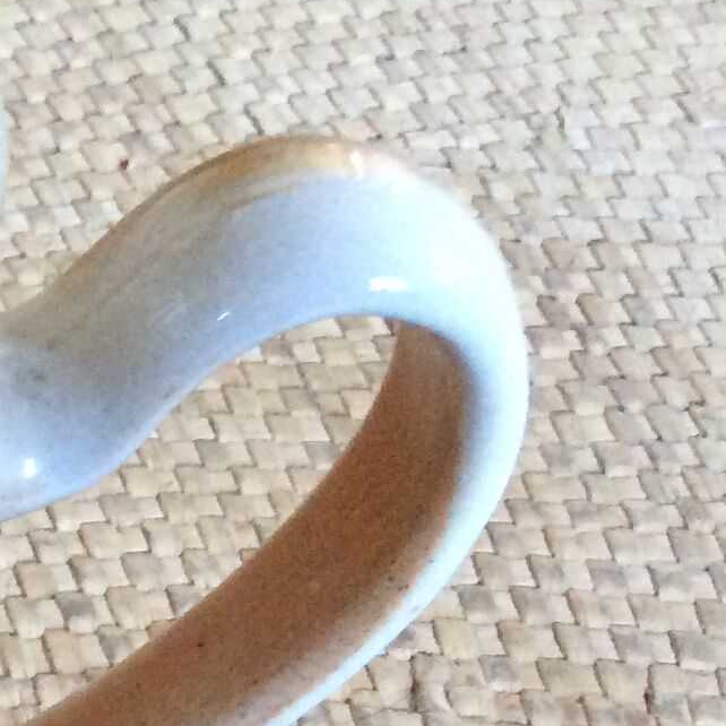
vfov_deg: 15.2
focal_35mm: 114
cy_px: 574
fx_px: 2705
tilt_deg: -48.4
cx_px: -651
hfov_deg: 13.4
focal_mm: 3.3
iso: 250
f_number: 2.4
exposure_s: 1/25
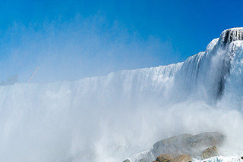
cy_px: 135
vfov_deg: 12.9
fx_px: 716
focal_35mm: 106
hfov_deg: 19.2
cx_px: 154
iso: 100
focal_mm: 39
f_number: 5.6
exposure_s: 1/2000
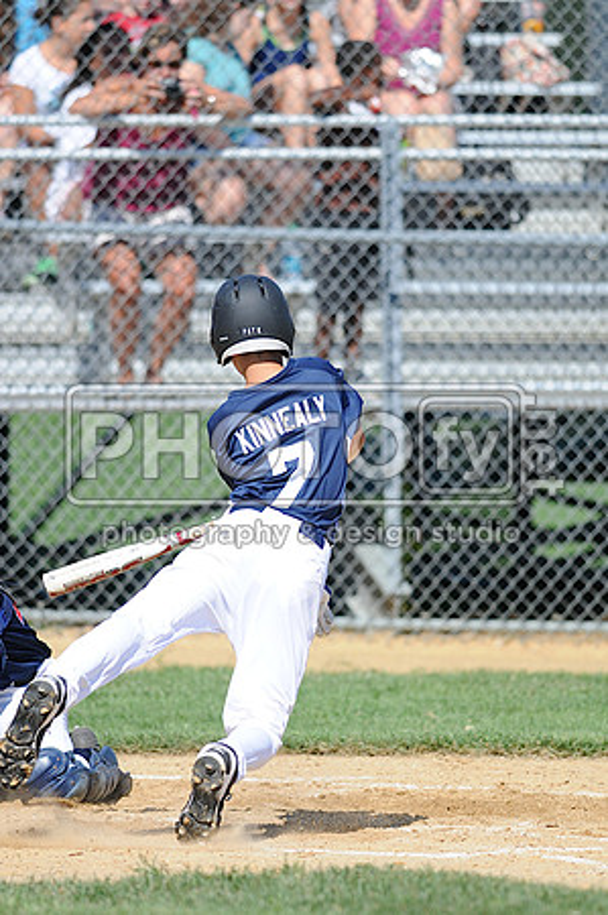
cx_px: 304
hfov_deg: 3.0
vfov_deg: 4.6
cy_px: 458
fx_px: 11426
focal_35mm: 450
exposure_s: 1/1600
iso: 200
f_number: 4
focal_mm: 300
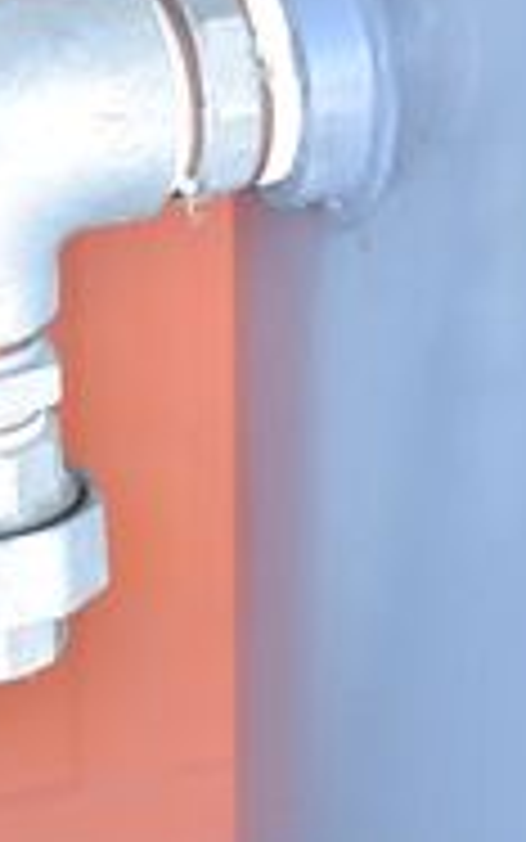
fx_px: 6371
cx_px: 207
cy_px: 356
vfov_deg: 7.5
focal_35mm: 278
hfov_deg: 4.7
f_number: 6.3
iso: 1250
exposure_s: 1/160
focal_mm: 68
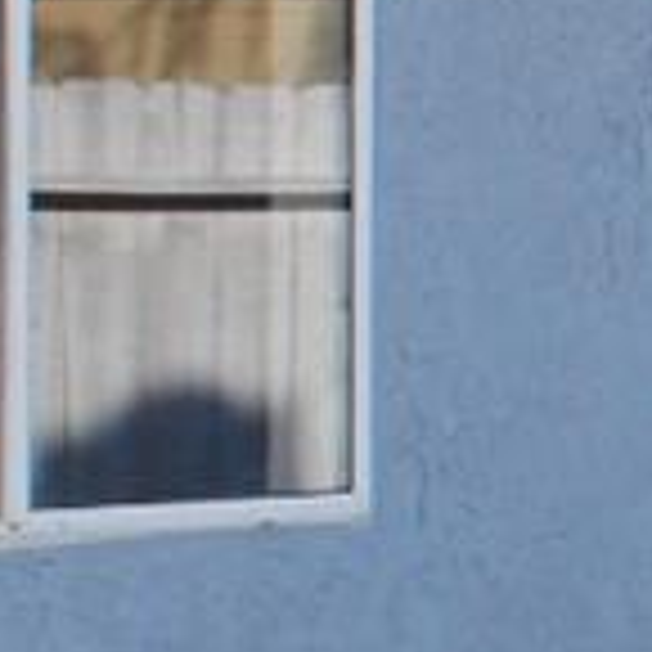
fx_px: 5050
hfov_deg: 6.7
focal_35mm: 237
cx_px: 1996
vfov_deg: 7.4
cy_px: 677
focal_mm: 18
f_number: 9
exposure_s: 1/320
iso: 400
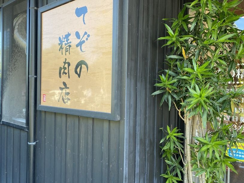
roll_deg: -2.3
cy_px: 92
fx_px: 183
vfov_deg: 53.1
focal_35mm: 26
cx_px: 122
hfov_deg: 67.3
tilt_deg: -1.4
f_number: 1.8
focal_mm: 4.25
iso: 50
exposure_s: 1/122
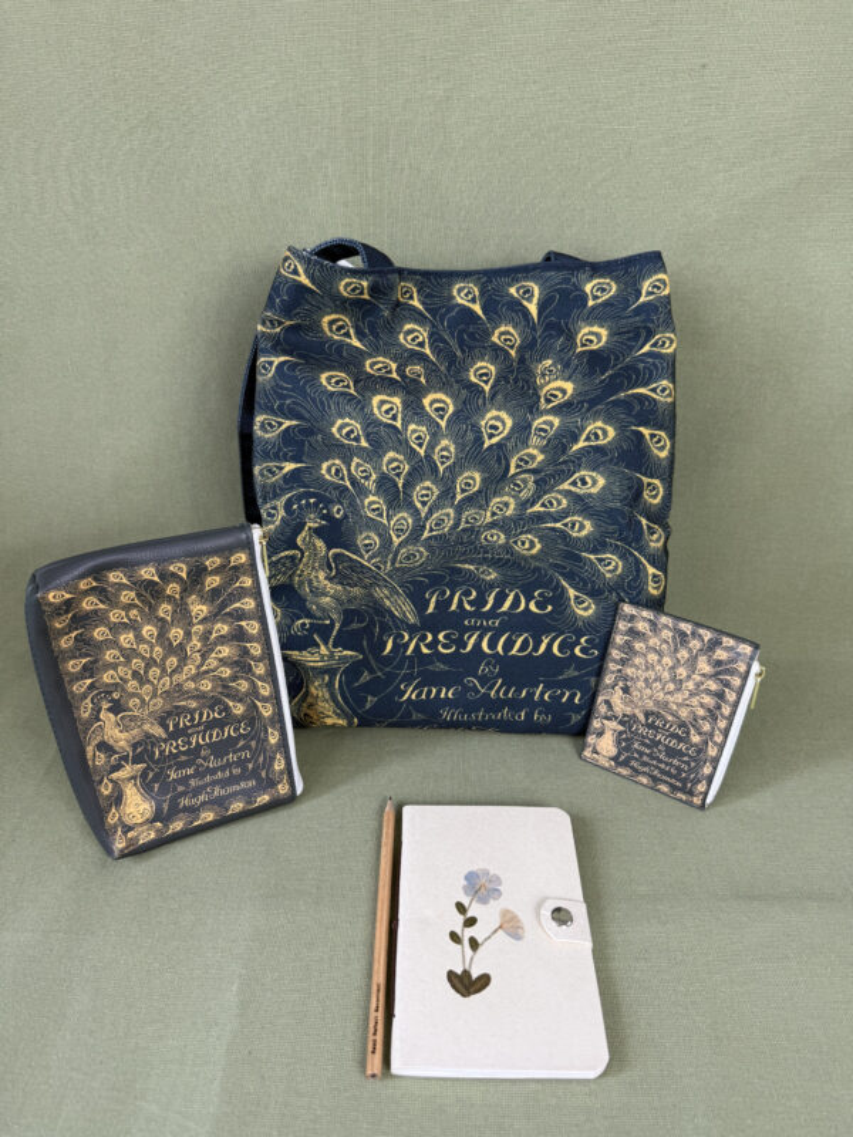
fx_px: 789
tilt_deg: -29.8
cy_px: 568
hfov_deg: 56.8
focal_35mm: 24
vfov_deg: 71.6
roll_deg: -1.6
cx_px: 426
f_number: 1.78
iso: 100
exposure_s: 1/100
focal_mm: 6.76
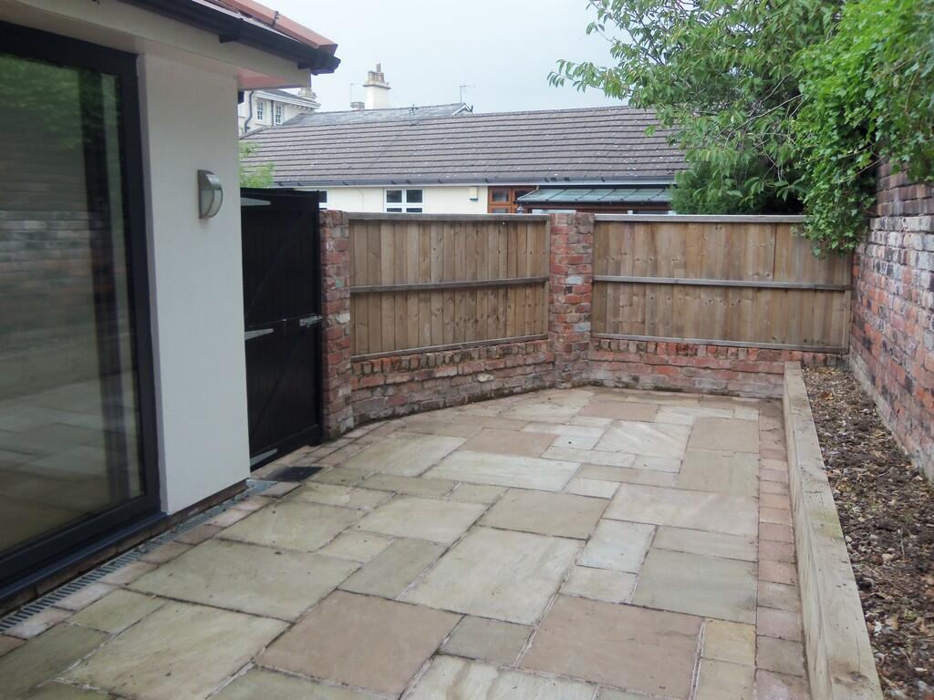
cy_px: 350
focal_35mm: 28
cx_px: 467
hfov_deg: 63.4
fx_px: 755
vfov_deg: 49.7
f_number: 3.9
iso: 64
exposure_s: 1/125
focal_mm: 5.1
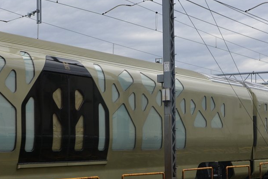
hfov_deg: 20.5
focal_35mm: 99
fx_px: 737
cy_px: 106
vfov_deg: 13.8
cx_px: 180
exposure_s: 1/250
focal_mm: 34
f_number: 8
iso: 180
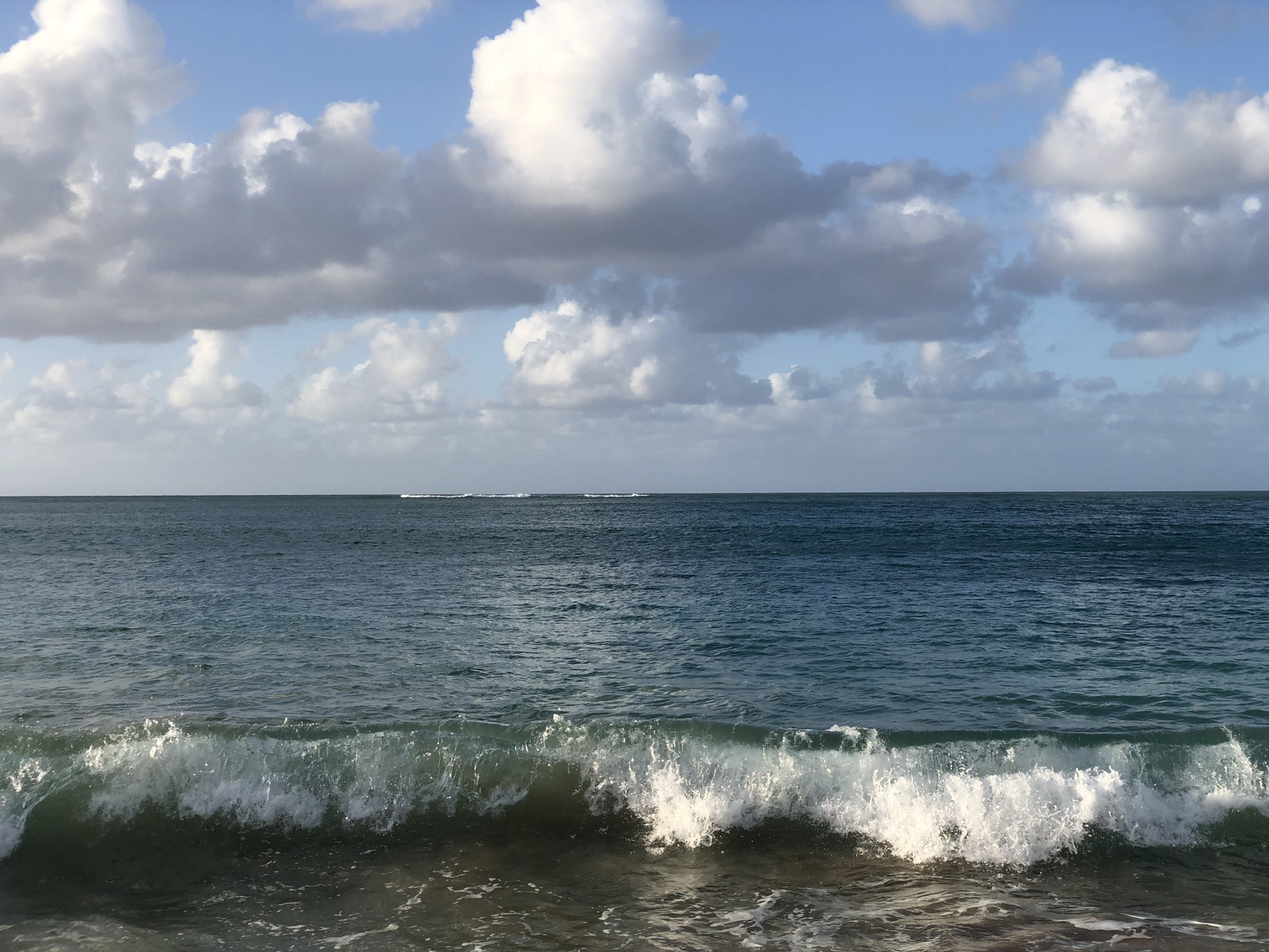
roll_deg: +1.7
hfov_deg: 36.8
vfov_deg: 28.0
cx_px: 634
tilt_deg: +0.0
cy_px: 476
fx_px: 1906
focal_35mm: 52
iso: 16
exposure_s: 1/906
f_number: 2.4
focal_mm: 6
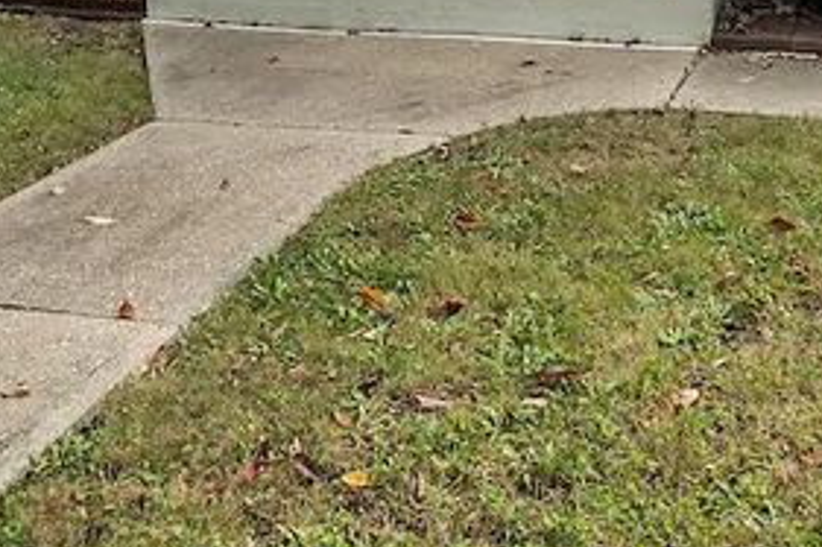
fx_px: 1164
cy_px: -306
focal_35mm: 51
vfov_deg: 21.5
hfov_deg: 38.5
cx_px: 538
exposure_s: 1/20
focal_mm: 14
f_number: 9
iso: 125
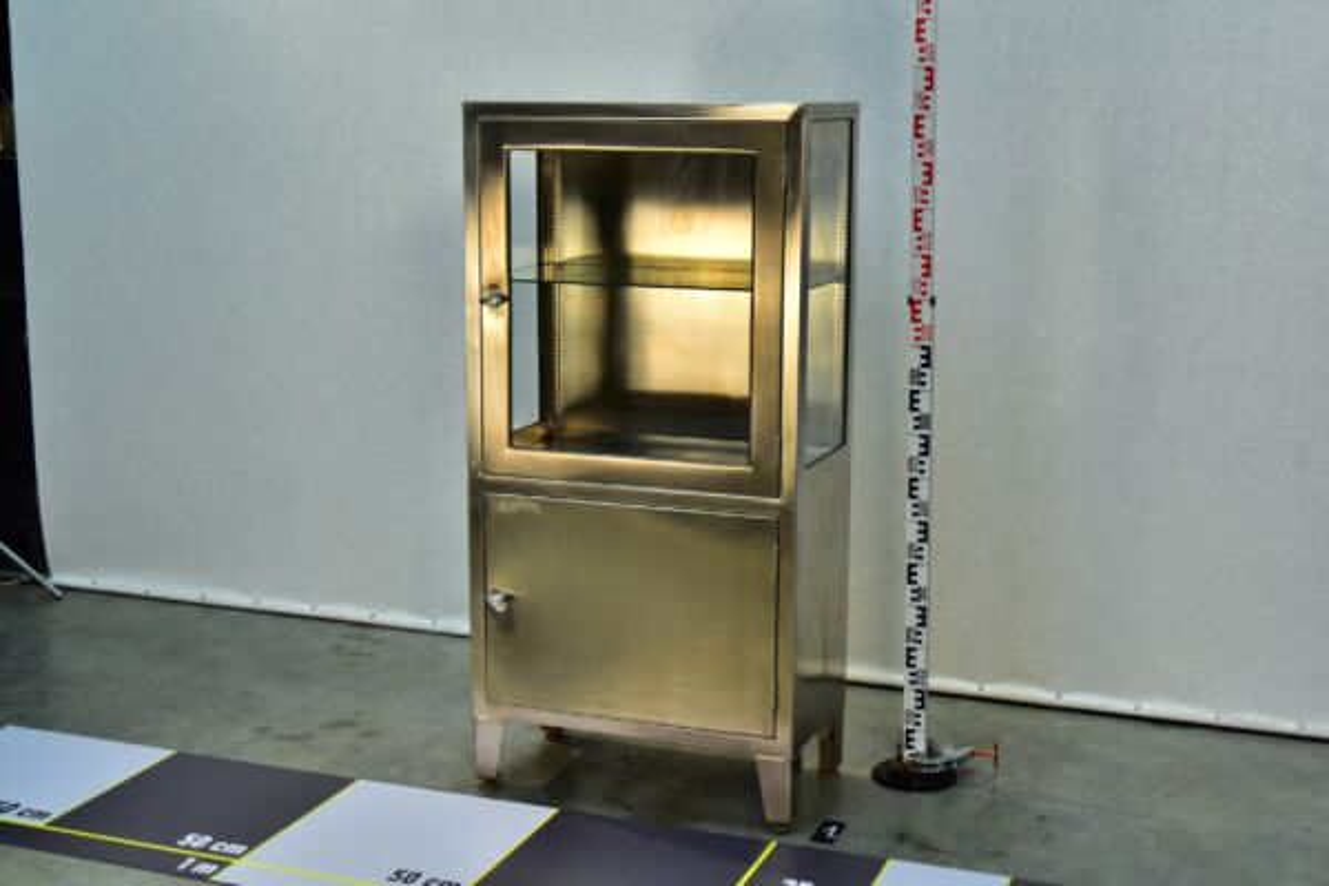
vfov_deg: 27.0
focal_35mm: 50
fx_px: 1846
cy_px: 443
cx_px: 664
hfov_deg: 39.6
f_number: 4.5
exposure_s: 1/160
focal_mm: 50
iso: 500
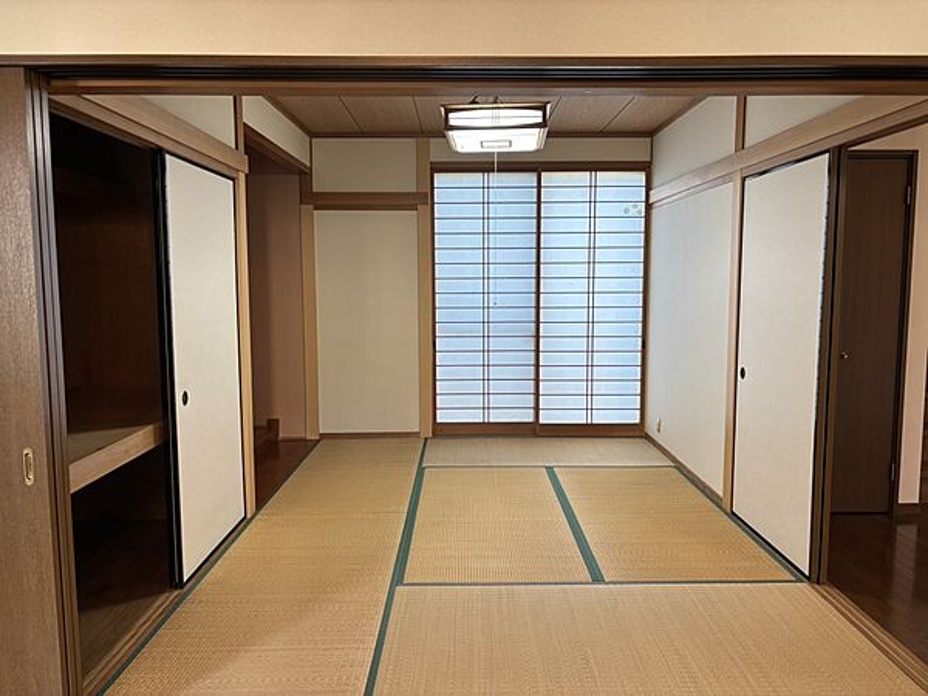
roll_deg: +0.2
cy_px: 348
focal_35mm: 26
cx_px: 464
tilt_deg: -5.2
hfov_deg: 67.3
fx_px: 697
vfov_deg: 53.1
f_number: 1.6
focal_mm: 5.96
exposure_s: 1/120
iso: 100
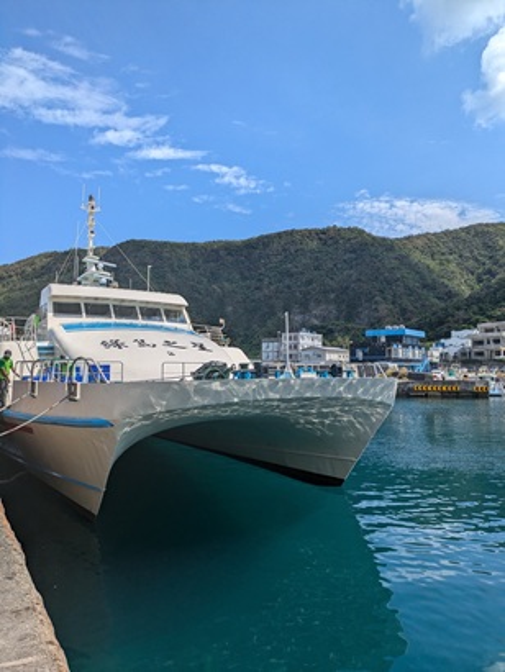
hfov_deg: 54.9
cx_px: 252
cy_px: 336
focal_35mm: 25
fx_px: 486
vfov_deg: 69.4
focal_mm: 5.43
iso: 44
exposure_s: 1/4184
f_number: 1.89
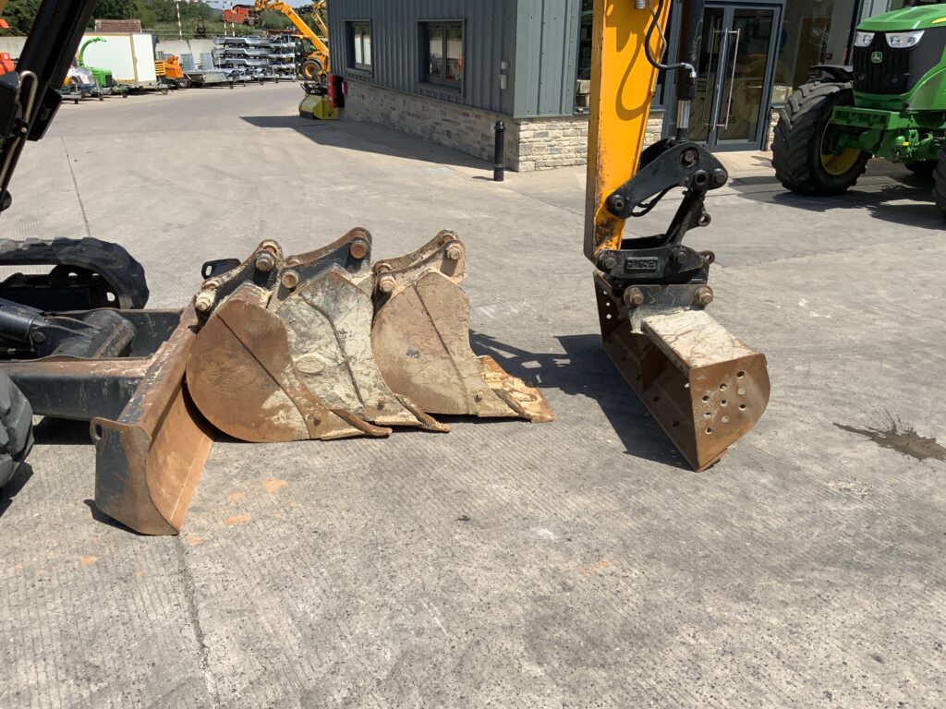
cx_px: 473
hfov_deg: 61.7
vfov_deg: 48.2
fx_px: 793
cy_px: 354
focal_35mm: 29
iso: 16
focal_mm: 3
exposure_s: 1/2141
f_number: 1.8
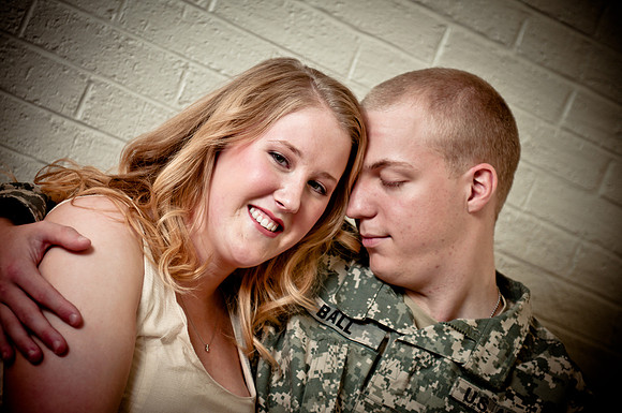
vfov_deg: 13.8
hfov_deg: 20.6
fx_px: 1708
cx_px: 311
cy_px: 206
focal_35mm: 99
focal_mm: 66
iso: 200
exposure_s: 1/60
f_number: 2.8
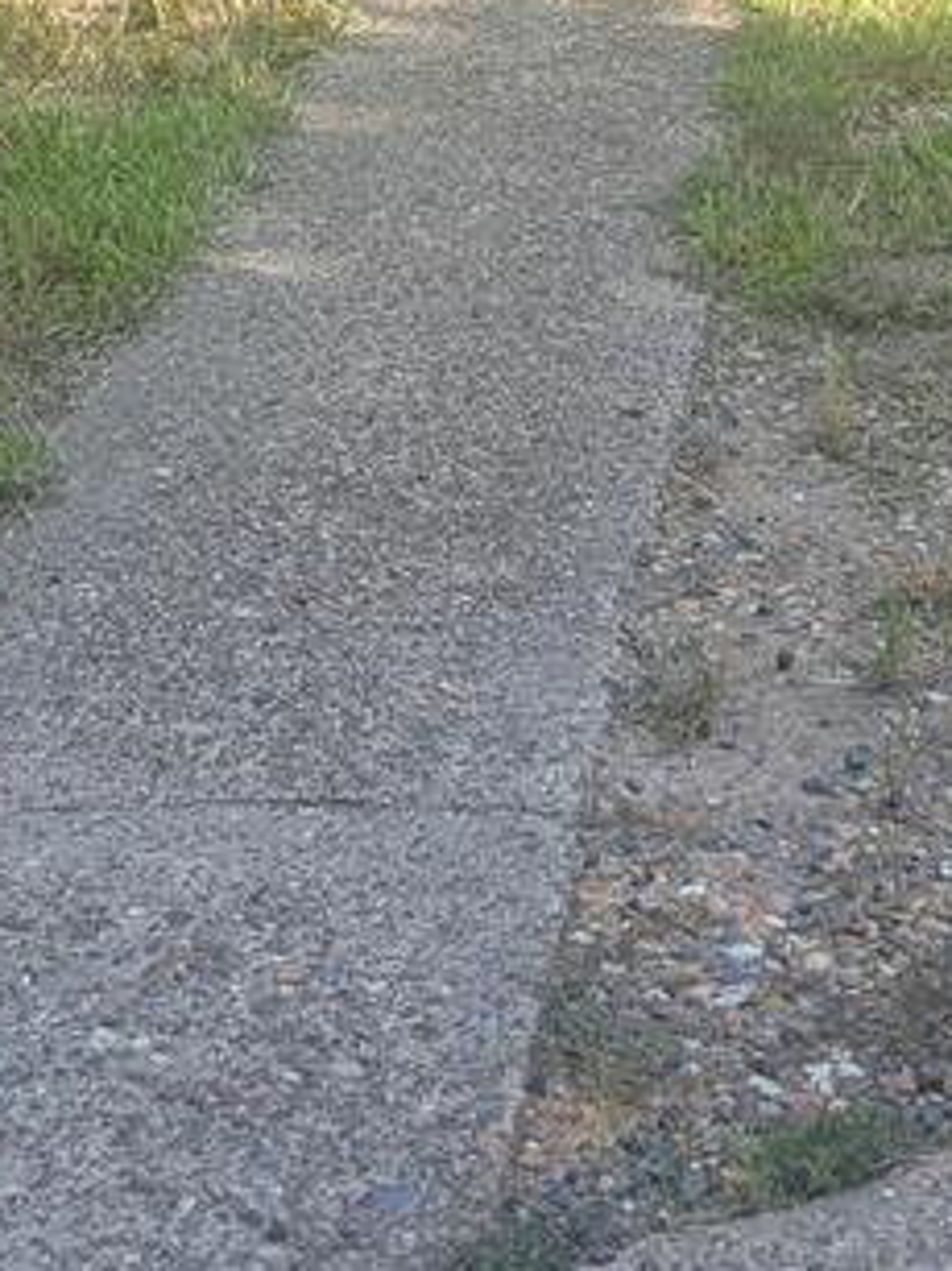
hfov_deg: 12.1
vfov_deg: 16.0
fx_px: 4403
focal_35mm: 120
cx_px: 1072
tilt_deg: -13.9
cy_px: -116
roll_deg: -1.8
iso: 64
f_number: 1.78
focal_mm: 6.76
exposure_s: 1/1167
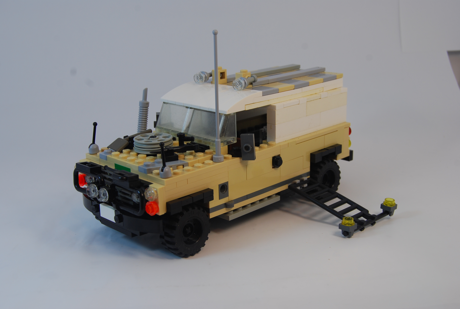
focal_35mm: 48
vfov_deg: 28.2
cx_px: 230
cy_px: 154
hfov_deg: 41.0
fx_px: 615
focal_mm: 32
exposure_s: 1/60
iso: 140
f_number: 8
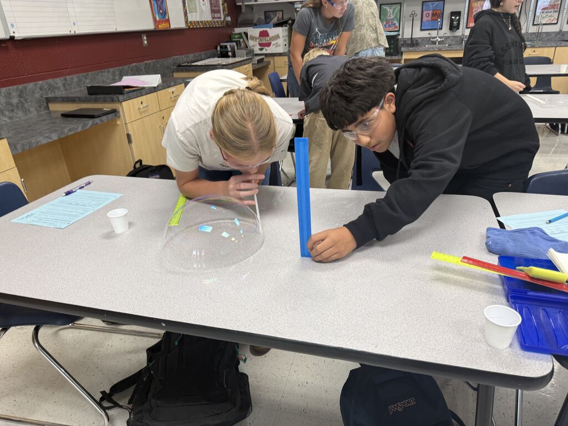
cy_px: 213
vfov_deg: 56.8
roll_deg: +3.0
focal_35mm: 24
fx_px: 394
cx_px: 284
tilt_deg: -24.6
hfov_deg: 71.6
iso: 125
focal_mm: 6.76
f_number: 1.78
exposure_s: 1/60
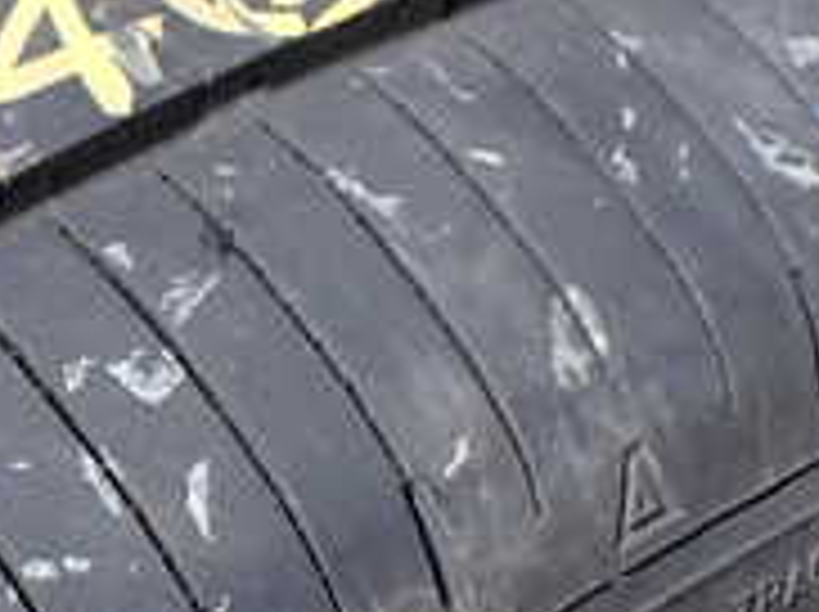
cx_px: -72
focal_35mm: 99
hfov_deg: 19.1
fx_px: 2339
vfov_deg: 14.9
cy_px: 324
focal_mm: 5.4
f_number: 3.2
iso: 100
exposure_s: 1/640
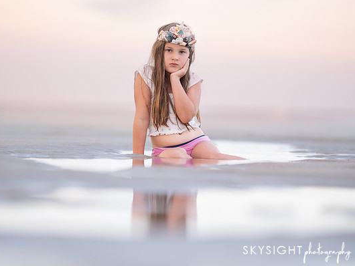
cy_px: 139
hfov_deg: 8.4
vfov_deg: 6.3
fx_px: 2411
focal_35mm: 235
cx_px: 147
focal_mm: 200
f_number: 2.8
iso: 320
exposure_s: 1/80
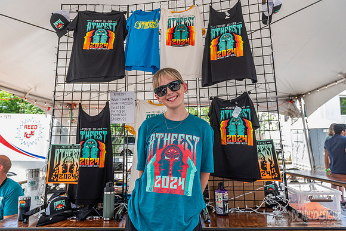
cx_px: 173
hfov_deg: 73.7
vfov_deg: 53.2
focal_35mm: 24
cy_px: 116
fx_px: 231
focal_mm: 24
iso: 200
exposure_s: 1/160
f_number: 4
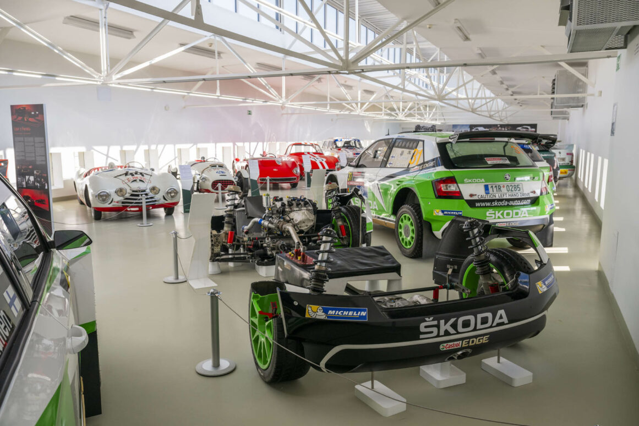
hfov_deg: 62.8
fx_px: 524
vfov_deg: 44.3
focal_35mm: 30
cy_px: 213
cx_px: 320
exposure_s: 1/60
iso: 400
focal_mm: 29.5
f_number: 8
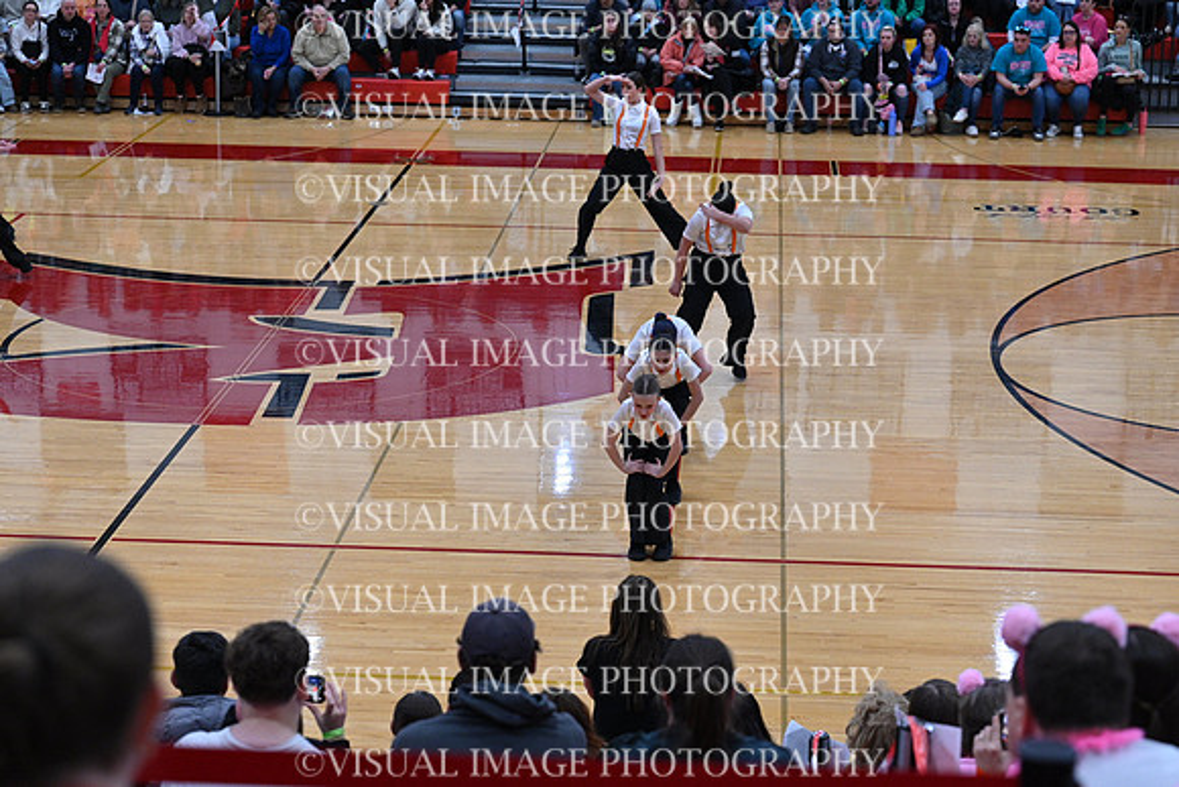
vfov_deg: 17.7
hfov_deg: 26.3
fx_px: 2522
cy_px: 394
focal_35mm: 77
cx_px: 590
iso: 4000
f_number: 4
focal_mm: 77
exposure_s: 1/400
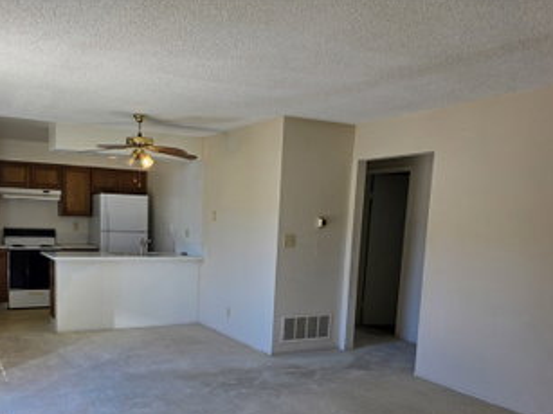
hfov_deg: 56.0
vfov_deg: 43.4
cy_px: 281
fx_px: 511
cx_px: 197
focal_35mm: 32
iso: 20
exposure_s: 1/120
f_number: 1.7
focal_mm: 6.3
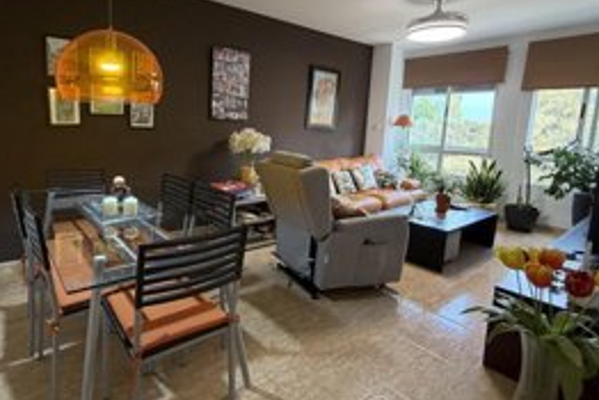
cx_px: 219
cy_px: 169
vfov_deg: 61.7
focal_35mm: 20
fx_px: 333
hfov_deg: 82.1
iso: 200
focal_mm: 2.22
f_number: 2.2
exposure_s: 1/50
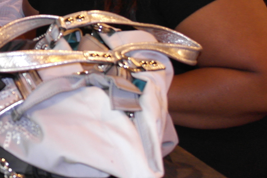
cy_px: -61
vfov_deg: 12.7
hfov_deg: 18.4
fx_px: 771
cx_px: -75
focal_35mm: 104
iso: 800
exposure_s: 1/25
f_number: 4
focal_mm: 24
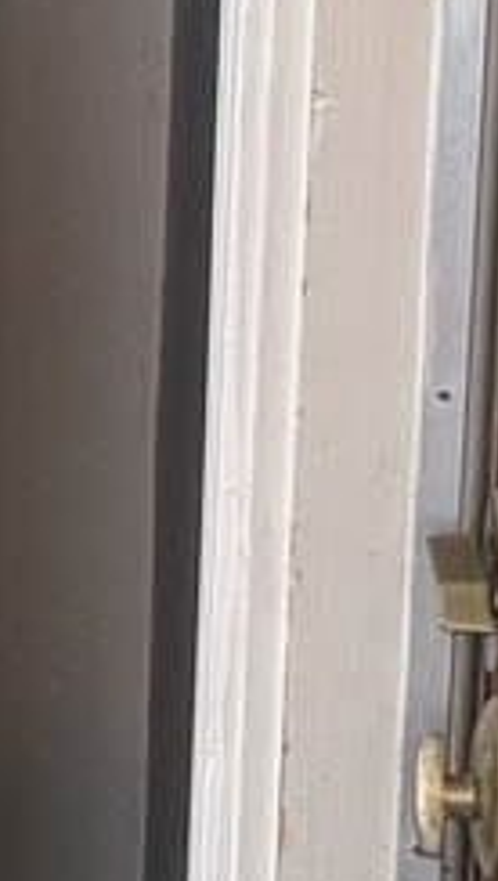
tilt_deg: -9.3
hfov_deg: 5.7
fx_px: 3600
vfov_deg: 13.9
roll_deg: +2.7
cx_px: -1970
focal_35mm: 154
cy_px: 253
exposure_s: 1/60
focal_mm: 6.76
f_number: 1.78
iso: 160
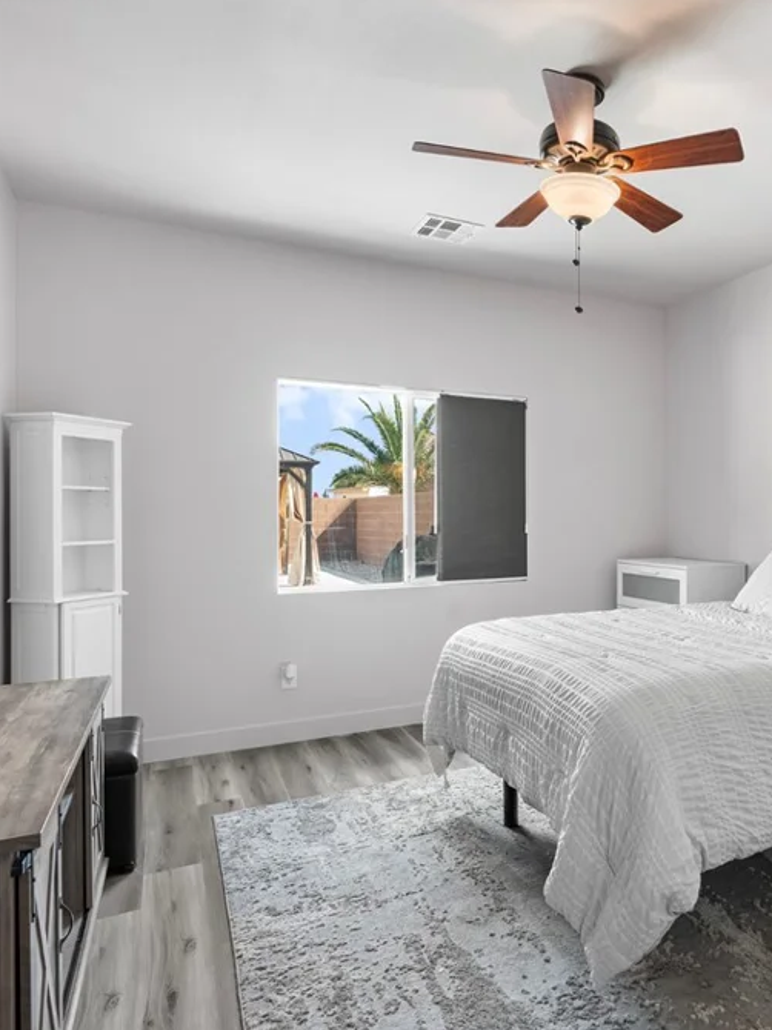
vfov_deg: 69.4
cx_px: 604
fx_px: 744
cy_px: 519
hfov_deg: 51.8
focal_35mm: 25
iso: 400
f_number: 8
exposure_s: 1/10
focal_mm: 17
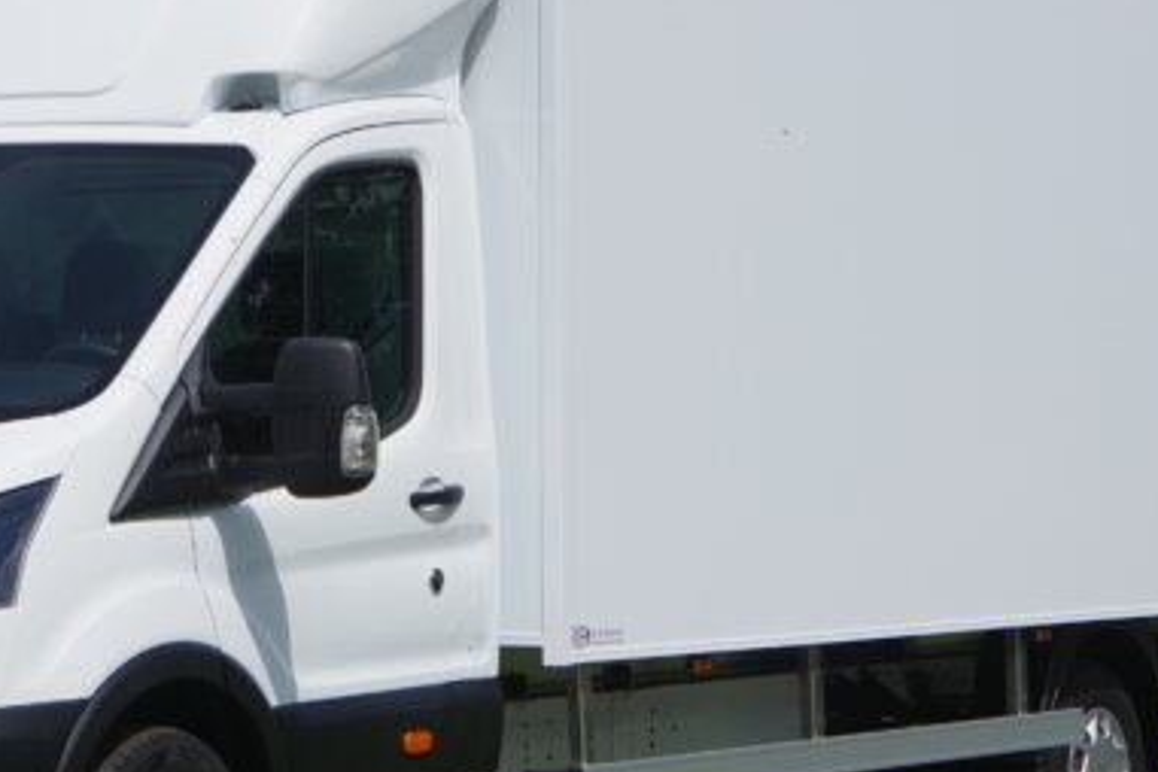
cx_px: 371
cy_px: 305
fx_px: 4857
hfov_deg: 13.6
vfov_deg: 9.1
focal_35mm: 151
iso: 200
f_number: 7.1
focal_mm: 48
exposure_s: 1/1000
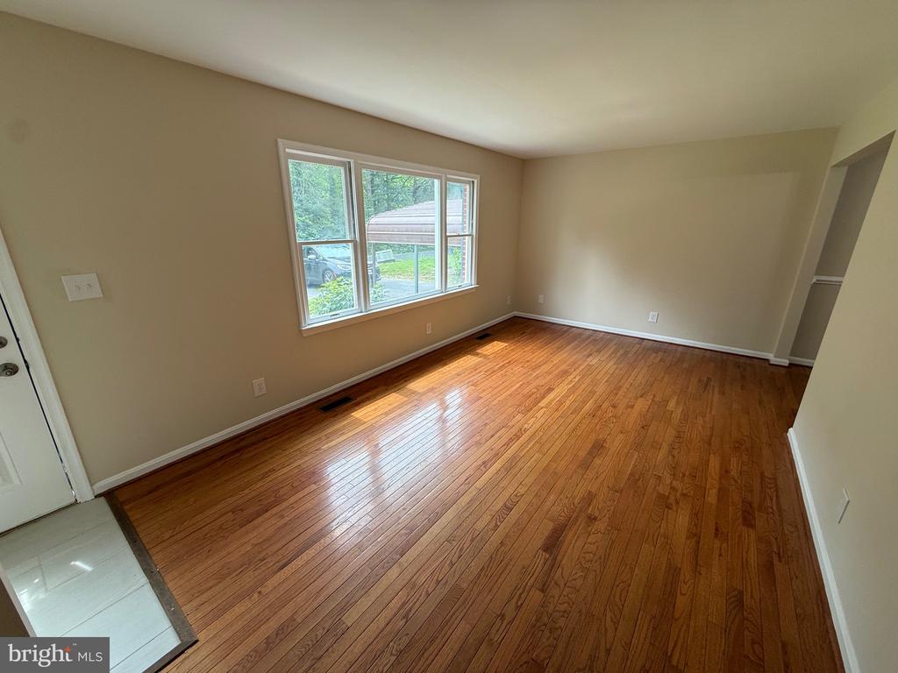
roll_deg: -0.5
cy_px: 336
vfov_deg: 85.7
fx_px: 363
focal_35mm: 14
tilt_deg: -17.8
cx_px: 449
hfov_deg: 102.1
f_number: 2.2
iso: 50
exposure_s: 1/120
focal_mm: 2.22
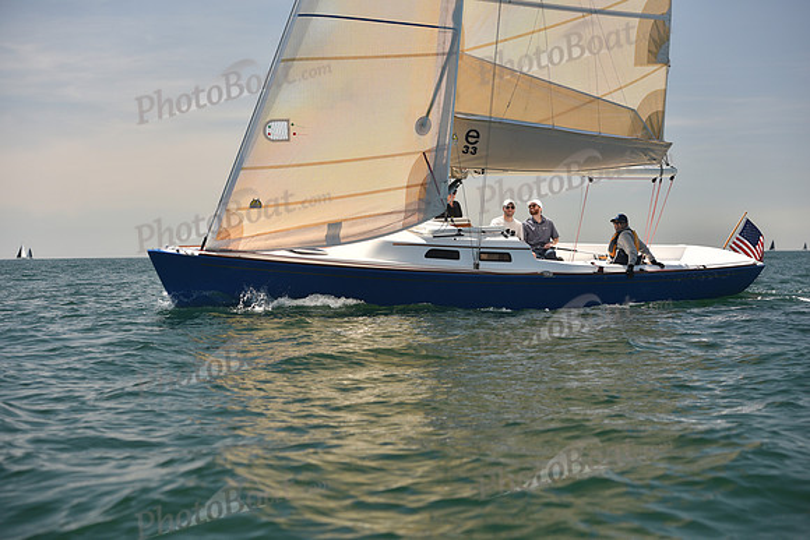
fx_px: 1575
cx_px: 405
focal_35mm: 70
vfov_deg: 19.5
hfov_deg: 28.8
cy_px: 270
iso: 250
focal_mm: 70
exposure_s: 1/800
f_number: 4.5
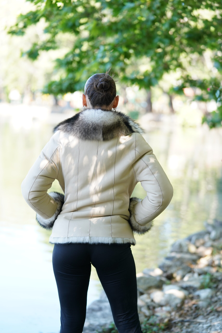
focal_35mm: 86
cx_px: 111
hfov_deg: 15.9
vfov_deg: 23.6
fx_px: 795
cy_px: 166
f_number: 2.8
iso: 320
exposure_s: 1/320
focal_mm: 86
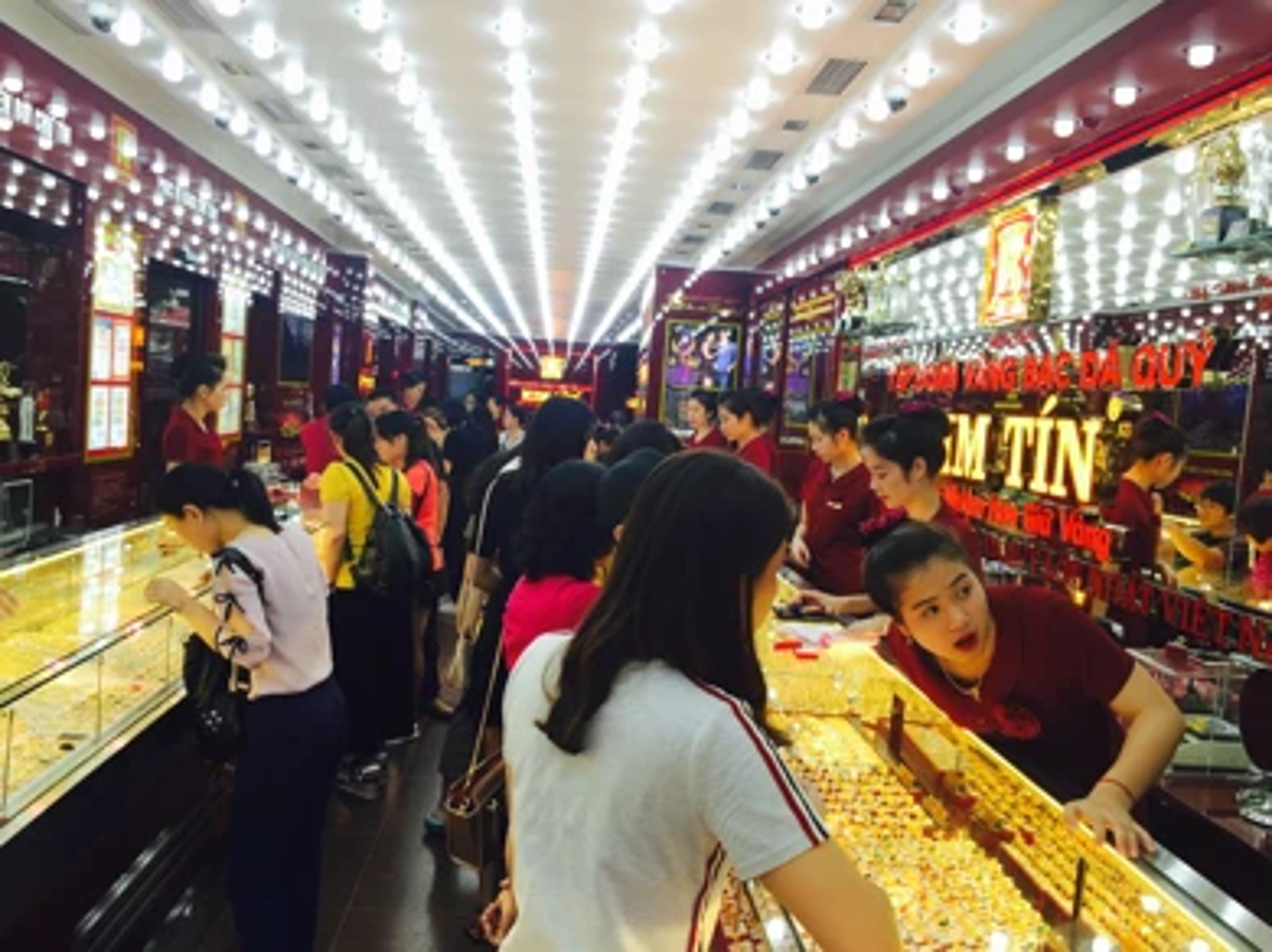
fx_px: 1065
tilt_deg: -3.6
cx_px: 636
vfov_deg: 48.2
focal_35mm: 29
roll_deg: -5.4
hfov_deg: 61.7
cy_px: 476
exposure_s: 1/120
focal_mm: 4.15
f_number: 2.2
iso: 40
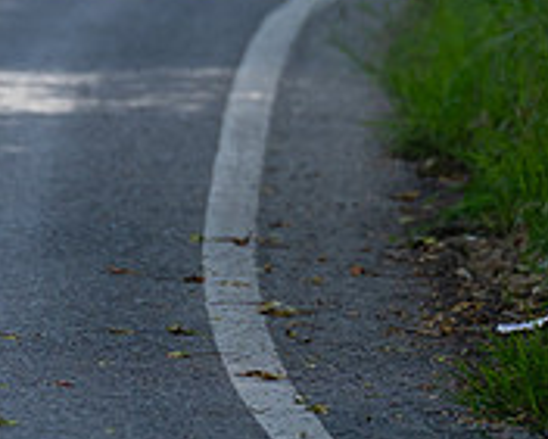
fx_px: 22070
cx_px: -85
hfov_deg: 1.4
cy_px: 70
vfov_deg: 1.1
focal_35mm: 1360
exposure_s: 1/1000
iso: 200
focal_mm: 200
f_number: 3.5
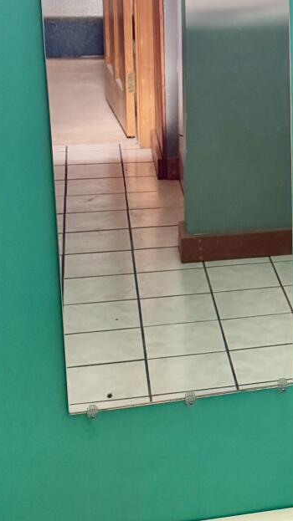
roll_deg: -2.4
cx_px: 503
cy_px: 140
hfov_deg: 13.2
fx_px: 1161
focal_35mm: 84
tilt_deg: -15.5
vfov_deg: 25.1
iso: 200
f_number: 1.78
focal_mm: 6.76
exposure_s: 1/97
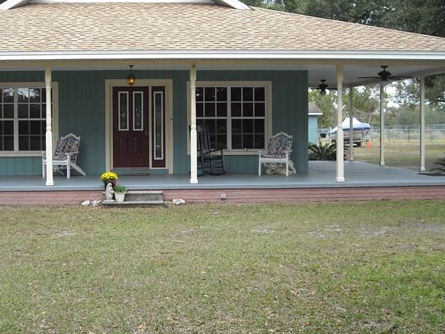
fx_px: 720
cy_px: 164
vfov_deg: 26.1
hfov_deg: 34.2
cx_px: 165
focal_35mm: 56
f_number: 2.8
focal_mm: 5.7
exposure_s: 1/228
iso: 64
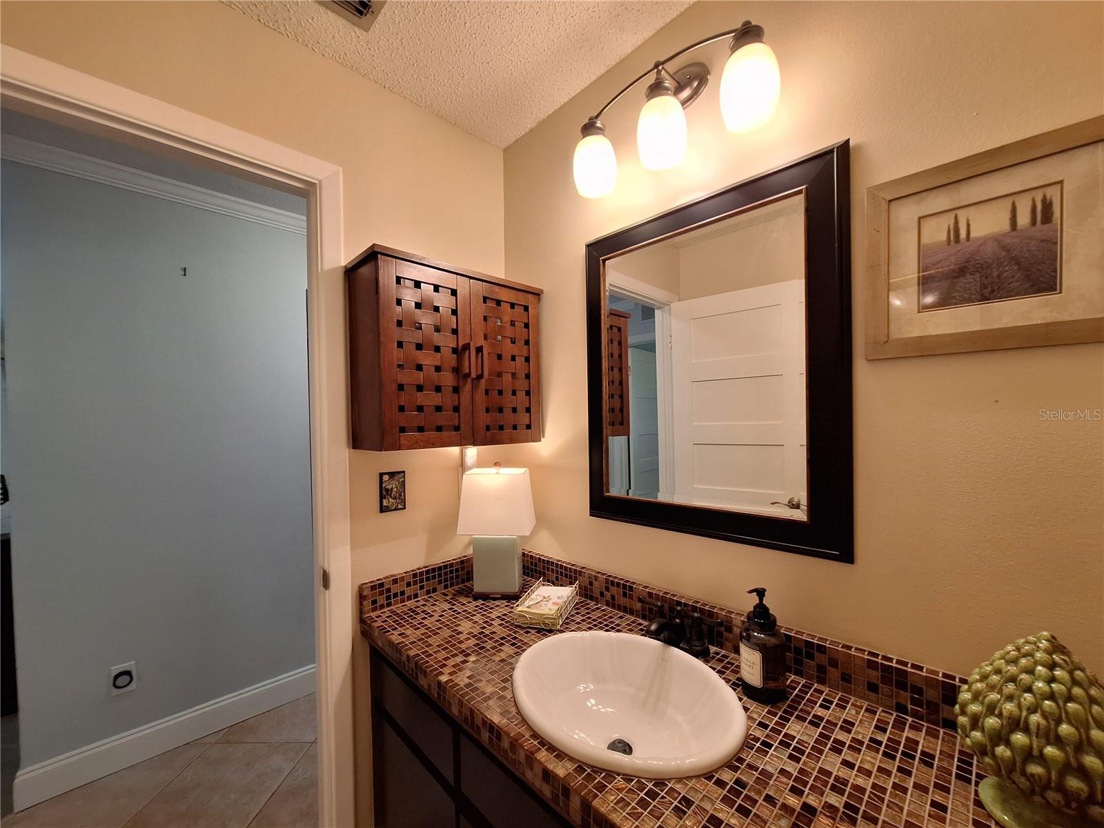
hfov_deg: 106.2
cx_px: 552
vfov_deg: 89.9
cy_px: 414
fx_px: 415
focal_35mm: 13
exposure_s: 1/50
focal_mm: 1.74
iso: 64
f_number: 2.2
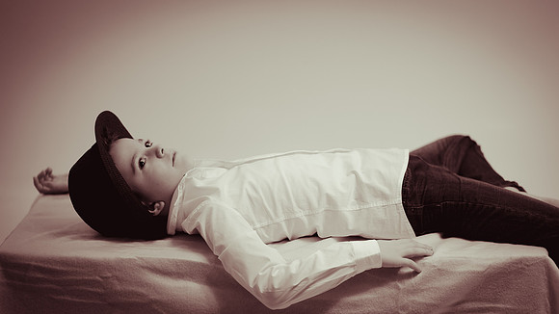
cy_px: 161
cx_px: 280
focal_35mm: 89
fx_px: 1319
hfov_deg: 23.9
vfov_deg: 13.6
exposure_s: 1/80
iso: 100
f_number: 1.8
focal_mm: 85
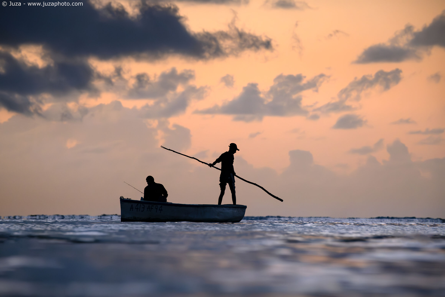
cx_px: 222
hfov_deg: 4.6
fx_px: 5562
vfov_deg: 3.1
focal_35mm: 450
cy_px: 148
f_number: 7.1
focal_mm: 300
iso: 2500
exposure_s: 1/320
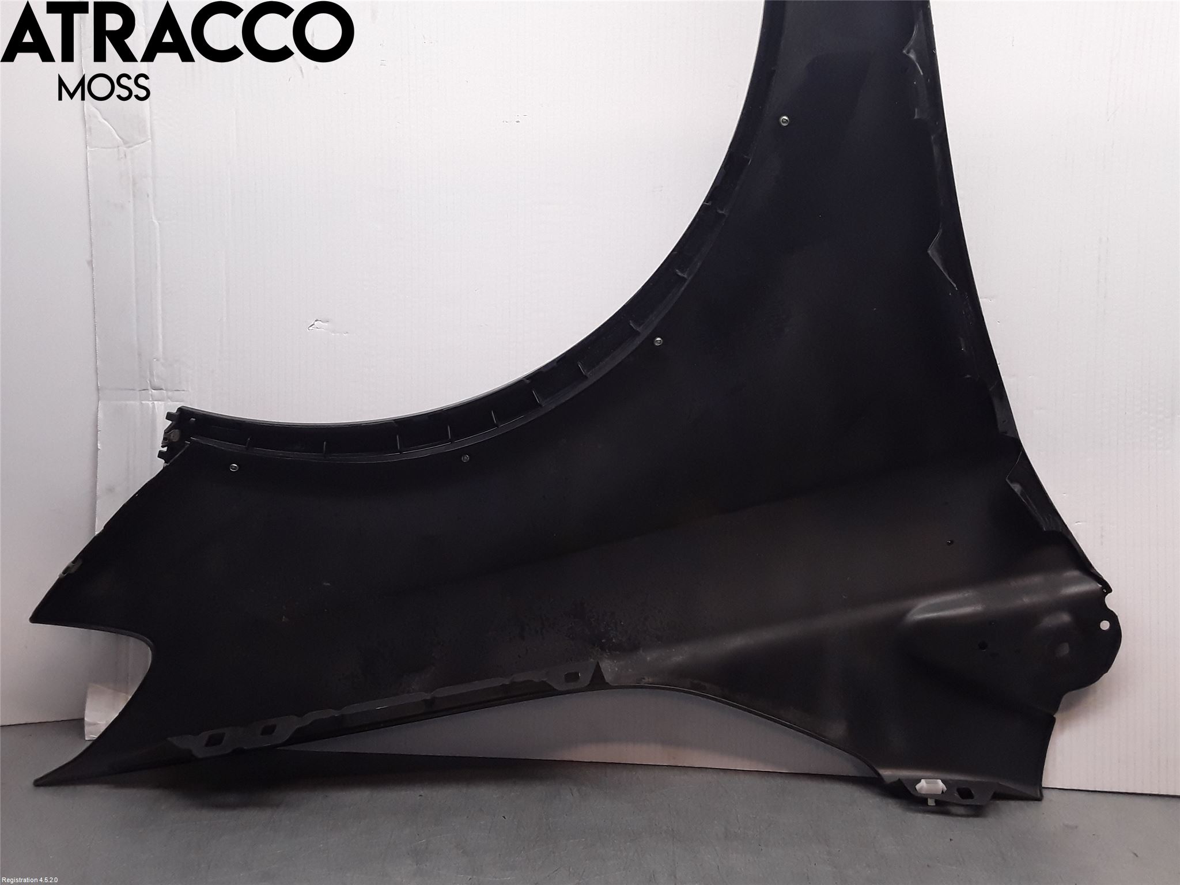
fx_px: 954
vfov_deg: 49.7
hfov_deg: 63.4
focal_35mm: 28
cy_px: 442
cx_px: 590
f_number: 1.9
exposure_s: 1/177
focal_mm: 2.91
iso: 100
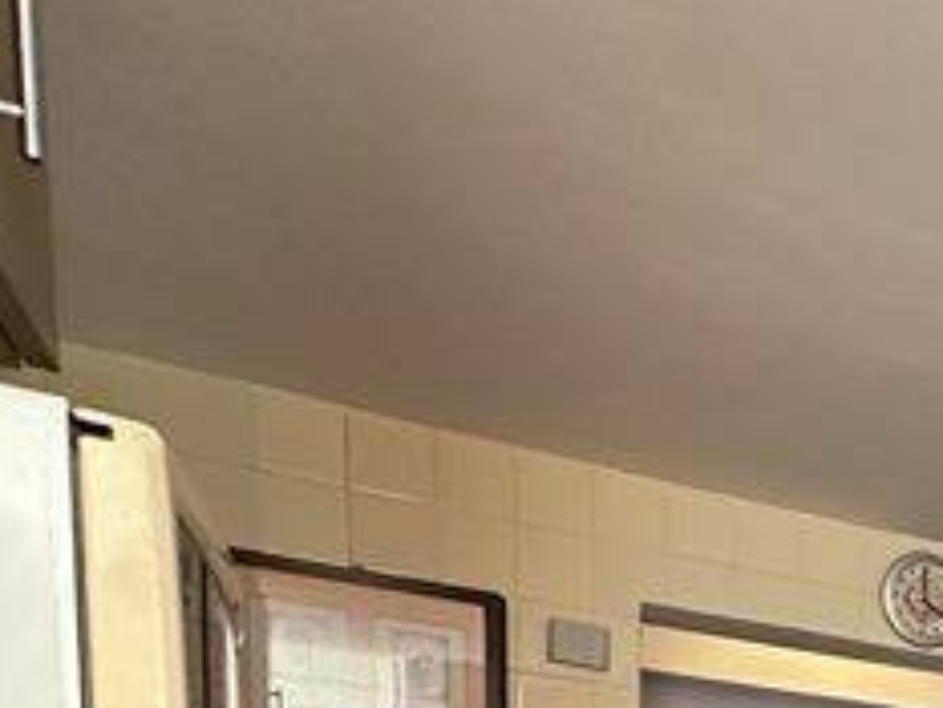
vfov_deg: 22.8
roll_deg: -3.8
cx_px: 1145
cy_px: 1141
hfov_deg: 32.4
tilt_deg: -8.2
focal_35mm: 48
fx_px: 1308
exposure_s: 1/60
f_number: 2.2
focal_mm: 2.22
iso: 640
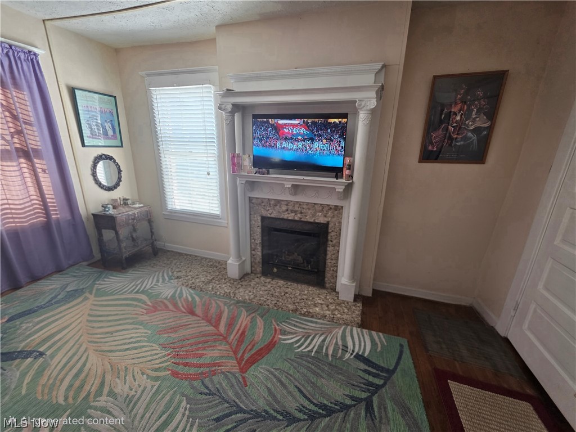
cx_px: 288
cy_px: 216
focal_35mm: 13
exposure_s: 1/120
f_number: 1.9
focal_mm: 2.2
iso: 160
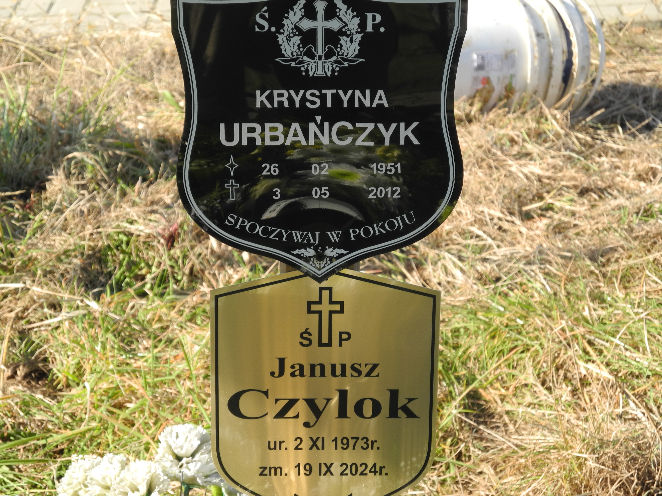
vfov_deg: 14.1
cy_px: 248
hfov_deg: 18.7
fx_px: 2008
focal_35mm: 105
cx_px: 331
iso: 100
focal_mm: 22.5
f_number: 4.5
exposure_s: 1/250
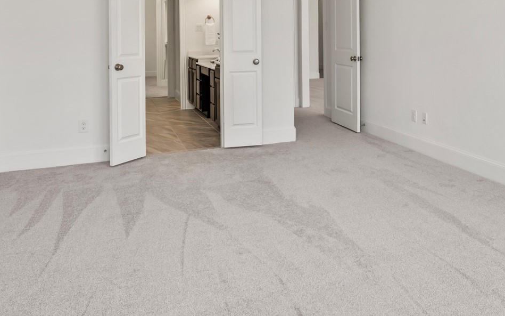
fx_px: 482
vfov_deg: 34.3
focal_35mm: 35
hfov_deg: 54.3
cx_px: 332
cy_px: 33
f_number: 6.3
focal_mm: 15
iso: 125
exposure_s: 1/6
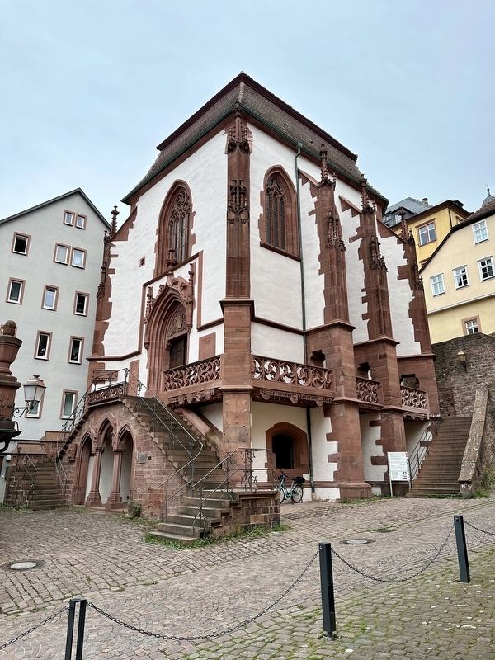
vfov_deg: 71.6
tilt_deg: +18.1
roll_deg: -0.8
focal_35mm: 24
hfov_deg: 56.8
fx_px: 458
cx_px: 248
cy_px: 330
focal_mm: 6.86
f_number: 1.78
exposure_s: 1/1988
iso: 80
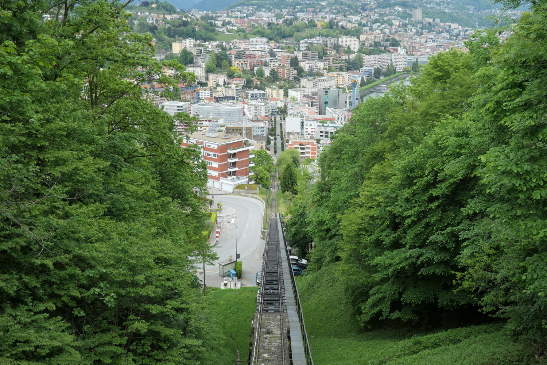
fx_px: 608
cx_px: 274
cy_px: 182
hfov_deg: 48.5
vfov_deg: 33.4
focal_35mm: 40
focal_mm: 14.7
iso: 200
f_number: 3.9
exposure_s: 1/320
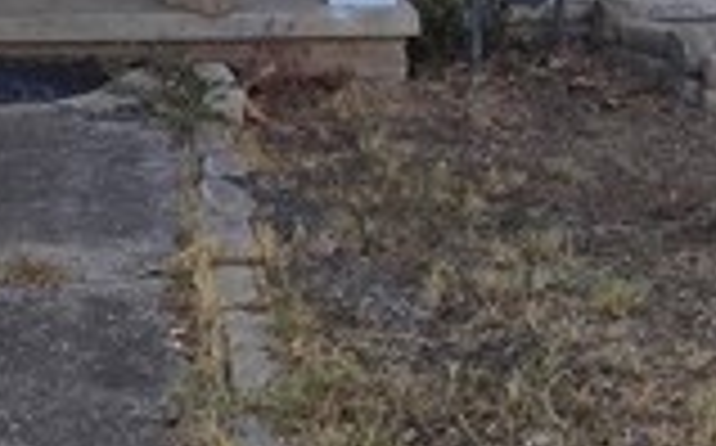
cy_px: -176
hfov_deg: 23.2
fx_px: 1735
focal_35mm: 89
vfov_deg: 13.9
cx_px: 216
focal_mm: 2.2
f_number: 2.2
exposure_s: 1/2510
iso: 50
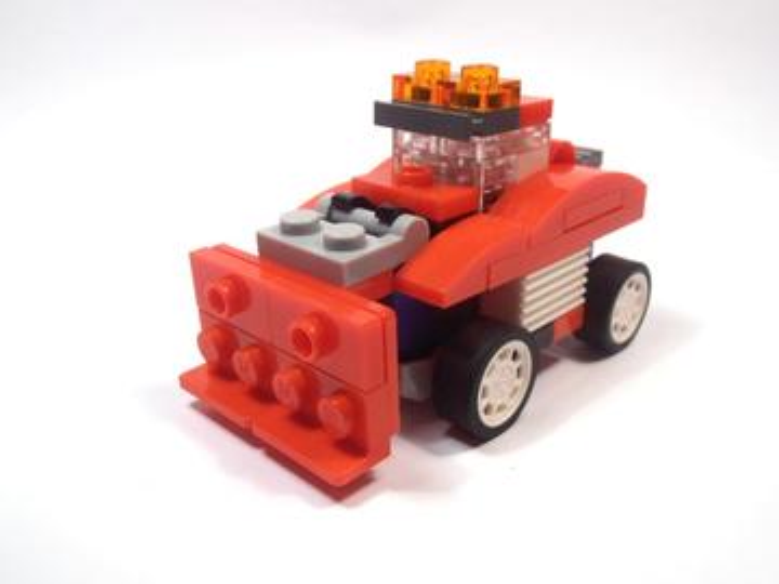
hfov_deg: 50.1
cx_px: 390
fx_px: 833
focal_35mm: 37
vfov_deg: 38.7
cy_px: 292
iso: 80
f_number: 3.9
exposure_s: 1/50
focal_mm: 6.61
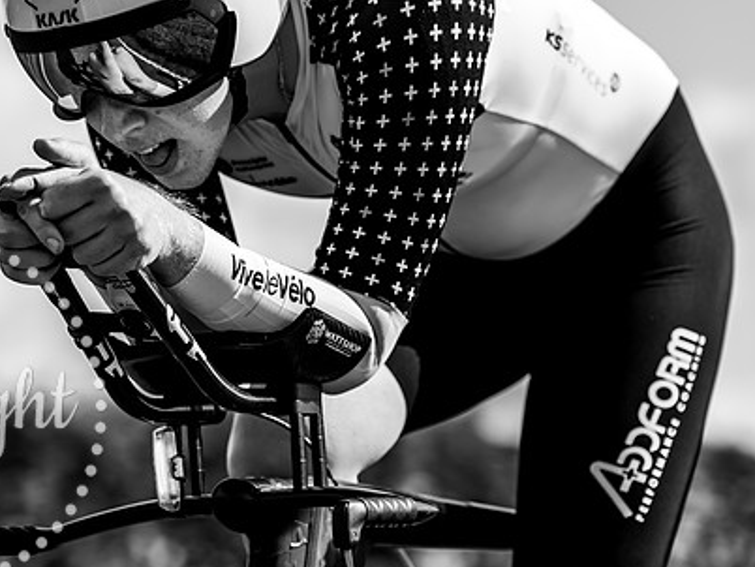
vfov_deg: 6.9
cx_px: 222
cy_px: 313
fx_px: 4692
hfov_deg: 9.2
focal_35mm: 215
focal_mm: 155
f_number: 4
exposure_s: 1/1000
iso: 100
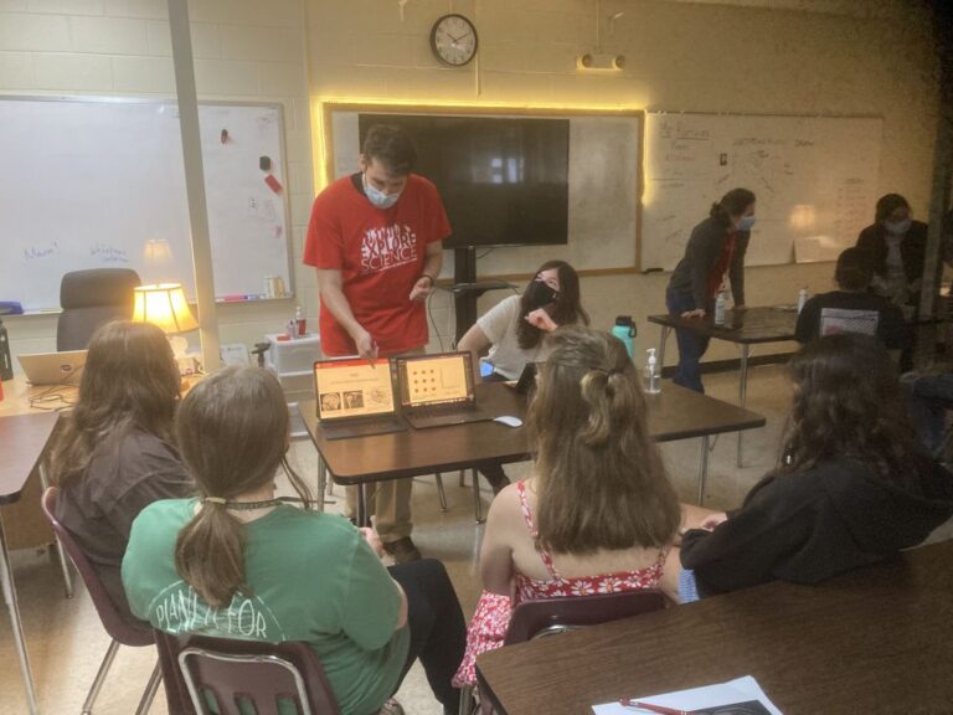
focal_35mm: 28
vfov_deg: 49.7
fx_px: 771
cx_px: 476
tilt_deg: -12.1
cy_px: 358
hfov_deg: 63.4
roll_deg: -0.2
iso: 320
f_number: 1.8
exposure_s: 1/40
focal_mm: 3.99
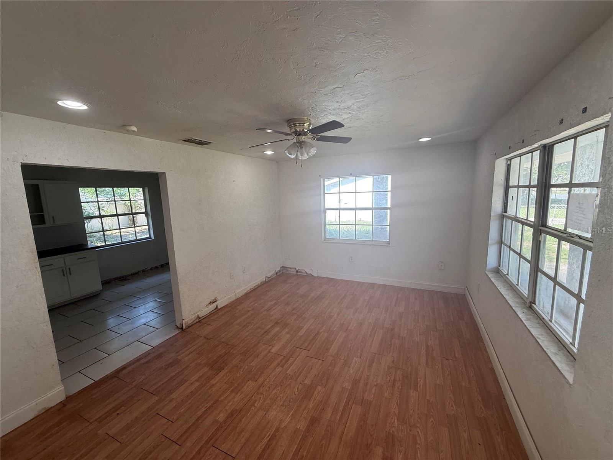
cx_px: 306
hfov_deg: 102.1
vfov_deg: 85.7
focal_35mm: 14
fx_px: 248
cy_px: 230
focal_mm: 2.22
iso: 80
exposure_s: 1/120
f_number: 2.2
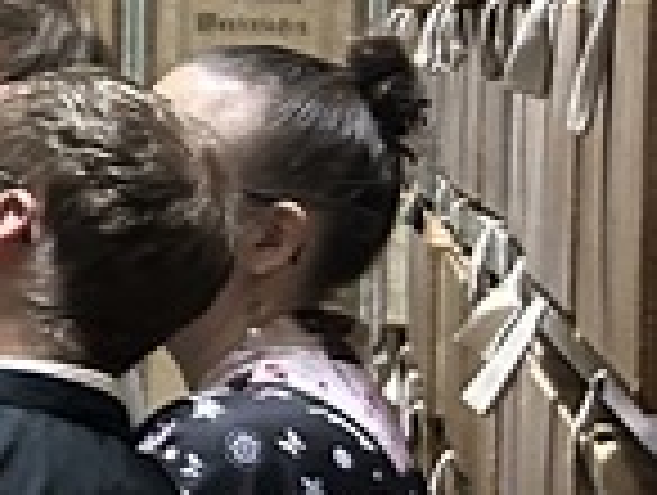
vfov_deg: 9.2
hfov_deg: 10.8
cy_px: -20
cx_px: -828
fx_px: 3042
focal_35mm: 160
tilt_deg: +1.0
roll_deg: -1.1
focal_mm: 5.7
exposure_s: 1/33
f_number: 1.5
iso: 500
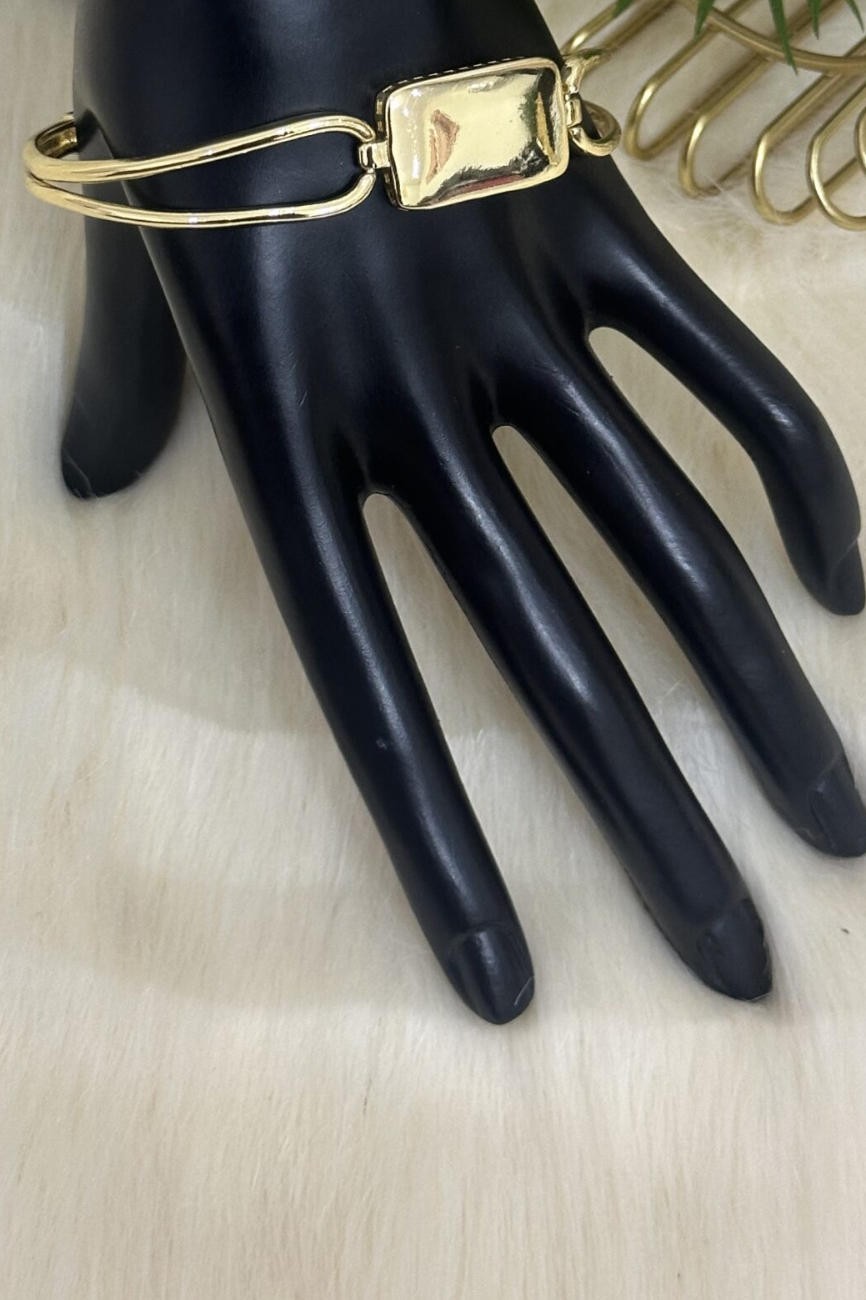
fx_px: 2959
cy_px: 289
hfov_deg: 16.6
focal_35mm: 82
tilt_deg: -57.9
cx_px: 397
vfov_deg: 24.4
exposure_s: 1/60
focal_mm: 6.86
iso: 200
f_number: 1.78
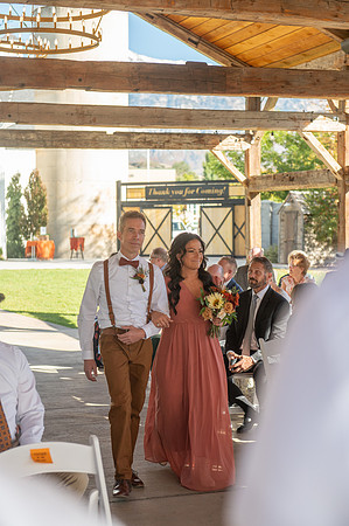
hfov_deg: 19.4
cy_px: 263
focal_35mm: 70
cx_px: 174
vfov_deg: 28.9
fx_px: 1020
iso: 400
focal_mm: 70
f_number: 4
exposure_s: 1/1000
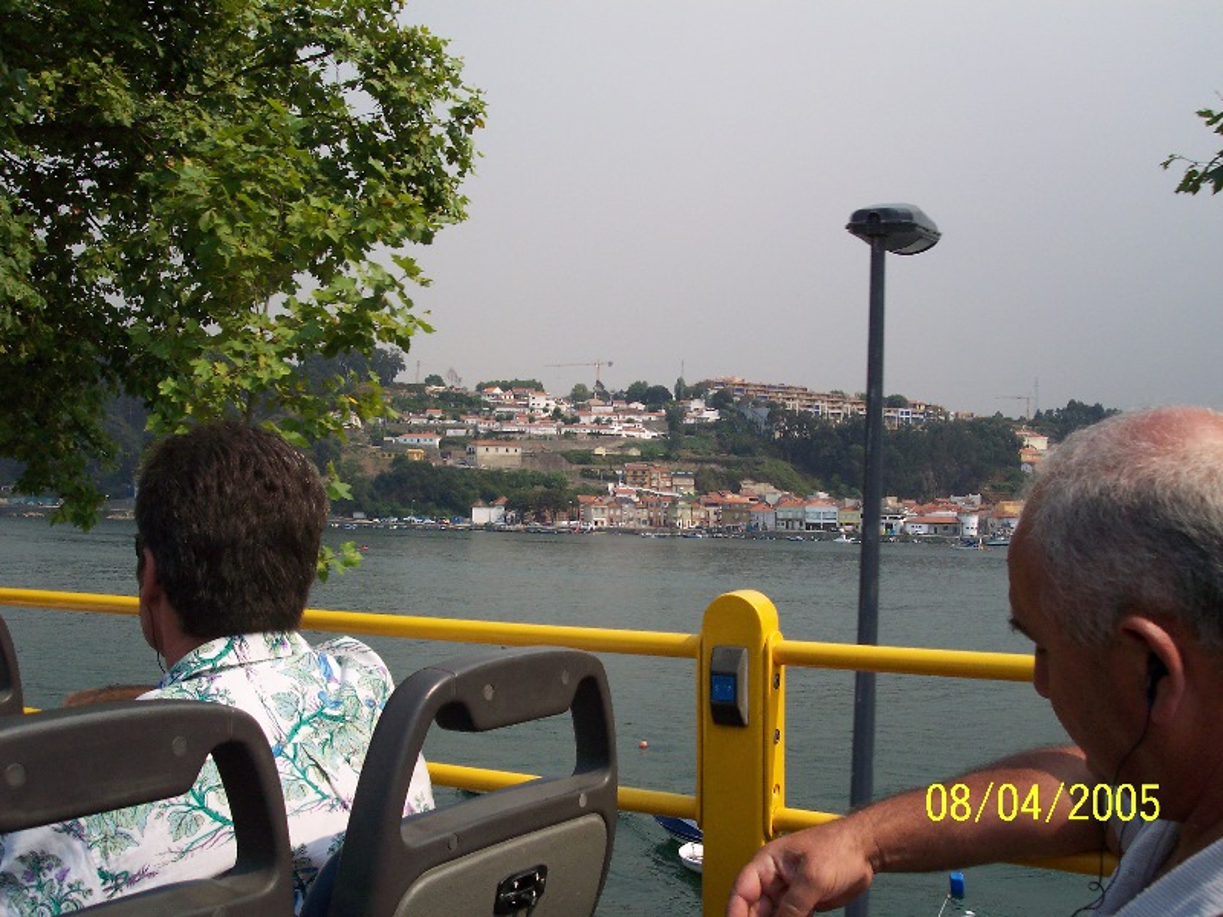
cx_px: 612
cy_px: 458
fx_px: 1343
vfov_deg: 37.7
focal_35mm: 38
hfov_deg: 49.0
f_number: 4.8
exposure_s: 1/700
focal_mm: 8
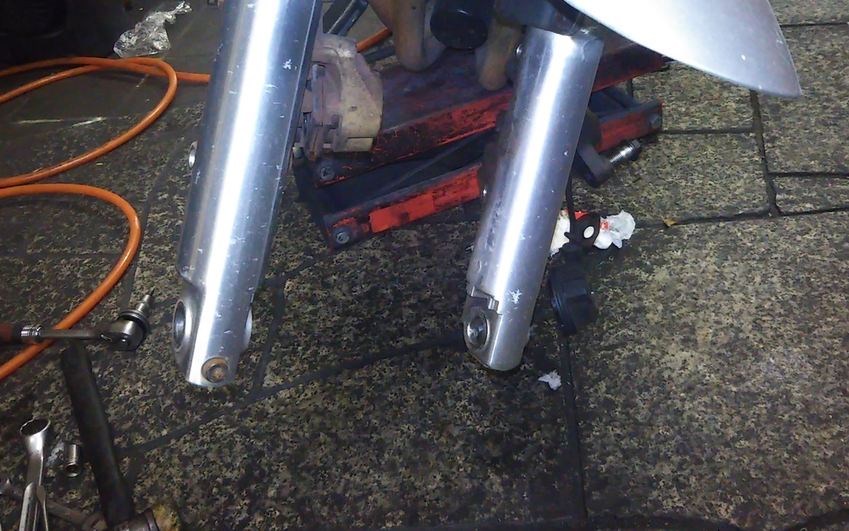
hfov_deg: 51.5
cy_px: 160
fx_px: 879
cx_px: 446
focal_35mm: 38
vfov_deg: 33.2
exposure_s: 1/23
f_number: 2.2
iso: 836
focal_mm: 4
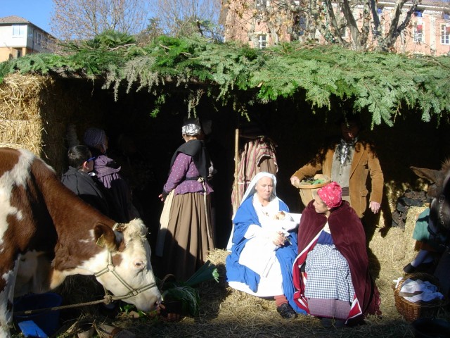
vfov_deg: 37.7
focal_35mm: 38
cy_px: 169
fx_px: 494
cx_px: 225
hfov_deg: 49.0
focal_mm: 7.8
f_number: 4.8
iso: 64
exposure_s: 1/384
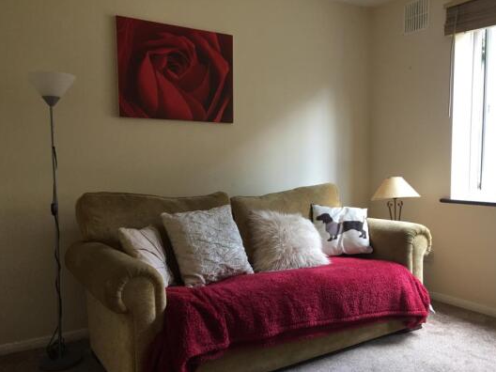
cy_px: 203
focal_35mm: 32
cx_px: 257
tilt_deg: -4.7
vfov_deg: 44.1
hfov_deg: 56.8
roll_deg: +0.7
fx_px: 459
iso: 80
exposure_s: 1/33
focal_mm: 4.15
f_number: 2.2
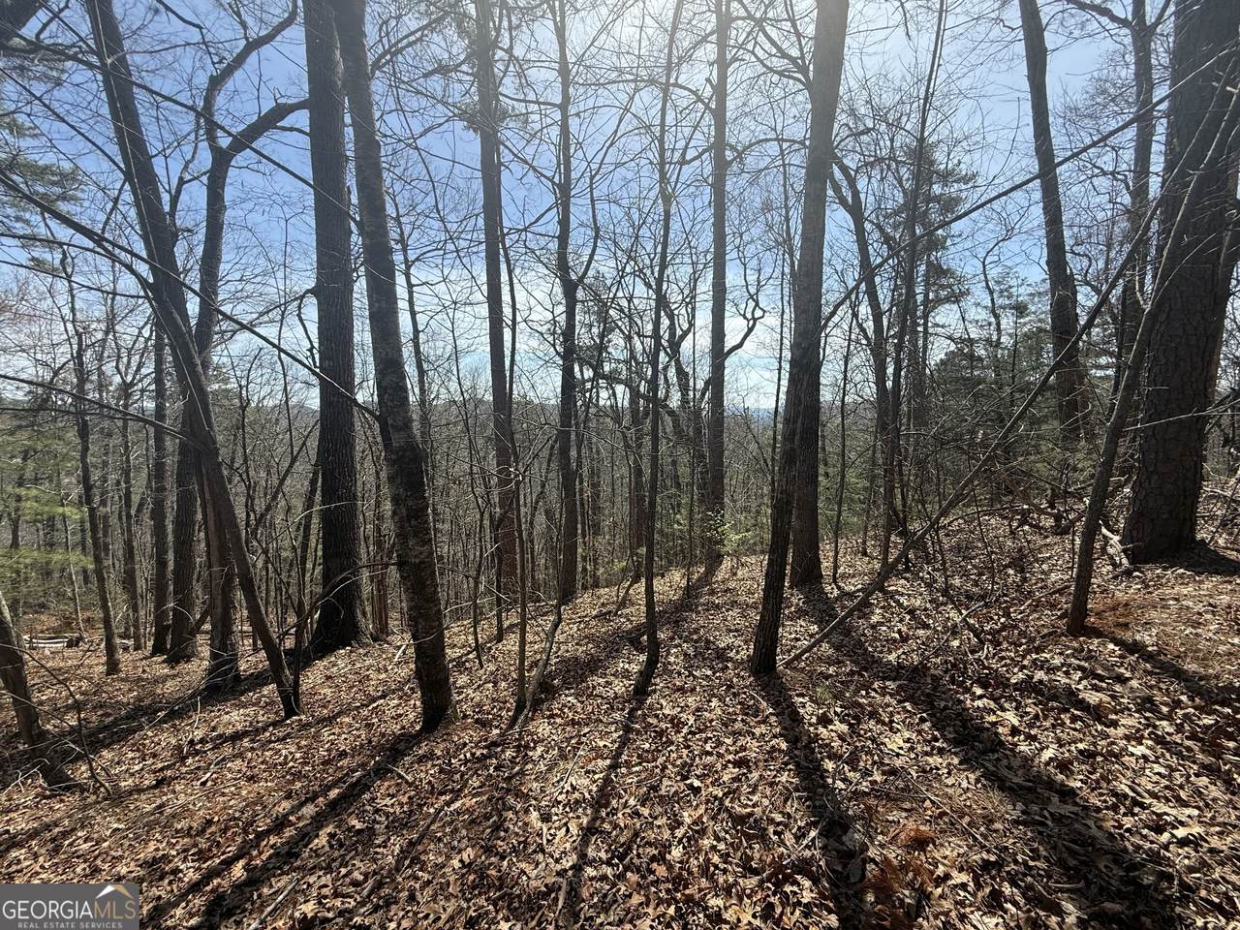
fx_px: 502
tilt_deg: -5.2
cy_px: 465
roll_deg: +0.9
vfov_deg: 85.7
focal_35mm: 14
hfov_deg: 102.1
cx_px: 620
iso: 50
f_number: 2.2
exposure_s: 1/1167
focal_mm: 2.22
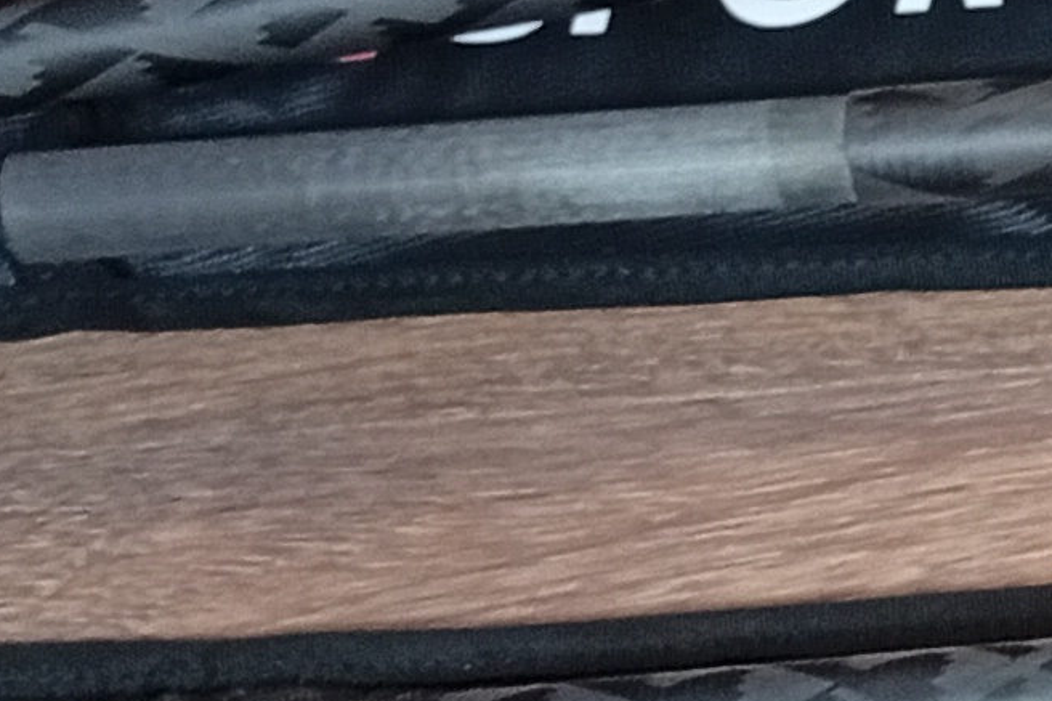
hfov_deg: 10.4
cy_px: 456
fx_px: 5112
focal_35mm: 175
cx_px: 2391
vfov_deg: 7.8
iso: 607
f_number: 1.8
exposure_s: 1/33.3
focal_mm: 3.98
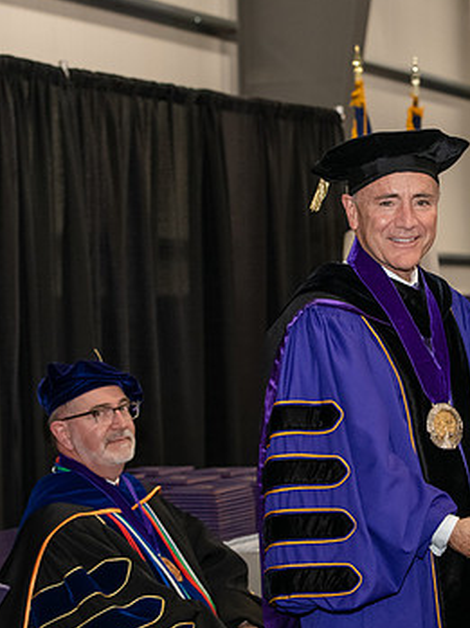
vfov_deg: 17.6
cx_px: 421
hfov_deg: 13.1
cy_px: 321
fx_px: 2031
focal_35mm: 112
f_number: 5
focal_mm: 70
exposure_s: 1/200
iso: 2500
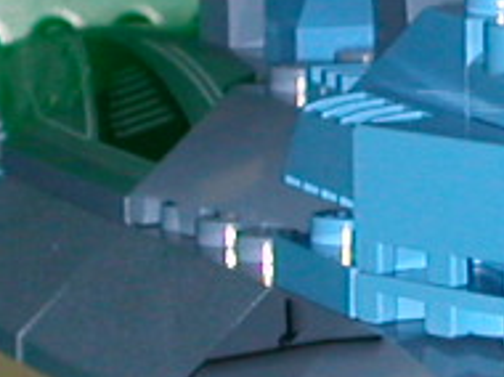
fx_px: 5337
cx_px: 1058
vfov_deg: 4.0
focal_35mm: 367
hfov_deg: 5.3
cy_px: 303
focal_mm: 10.4
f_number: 6.1
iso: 100
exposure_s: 1/59.9
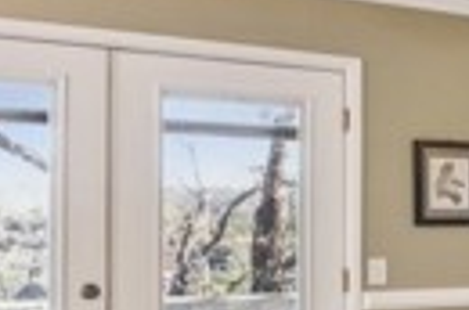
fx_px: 1046
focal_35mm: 80
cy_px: 223
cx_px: 851
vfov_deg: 16.8
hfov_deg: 19.1
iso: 100
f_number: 13
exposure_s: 1.3
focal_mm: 16.3
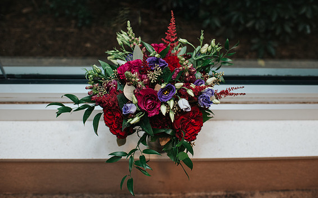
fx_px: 329
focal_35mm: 38
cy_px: 89
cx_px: 164
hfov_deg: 51.6
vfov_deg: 33.5
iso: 800
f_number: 2.8
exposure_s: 1/200
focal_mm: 35
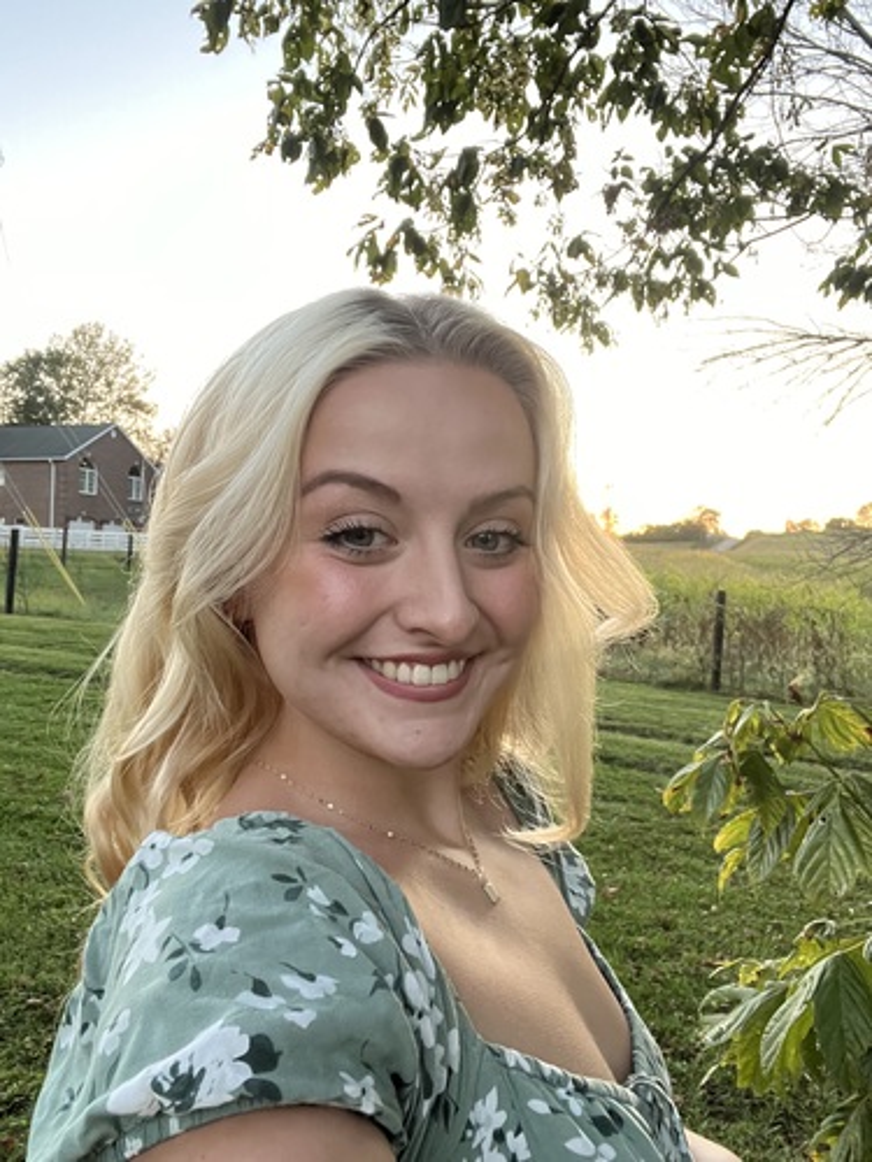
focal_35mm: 30
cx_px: 436
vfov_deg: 60.0
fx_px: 1008
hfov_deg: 46.8
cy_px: 581
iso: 160
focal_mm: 2.71
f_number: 2.2
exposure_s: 1/60
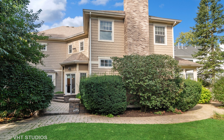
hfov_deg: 88.0
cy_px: 68
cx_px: 112
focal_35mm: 19
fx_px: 116
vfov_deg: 62.2
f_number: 9
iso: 100
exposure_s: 1/15
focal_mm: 12
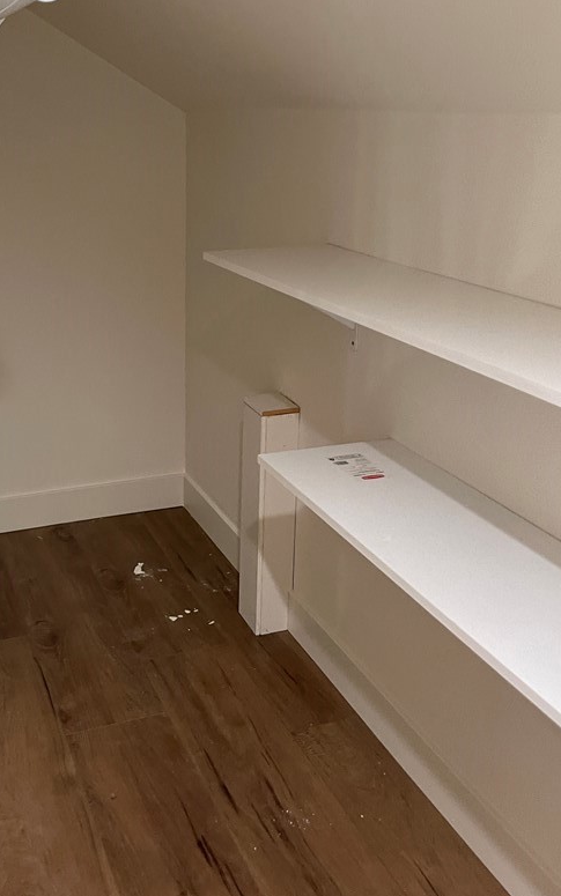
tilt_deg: -14.4
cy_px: 349
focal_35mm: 35
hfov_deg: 35.7
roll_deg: +0.7
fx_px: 855
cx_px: 163
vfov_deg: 54.8
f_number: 1.6
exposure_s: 1/60
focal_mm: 5.1
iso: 400
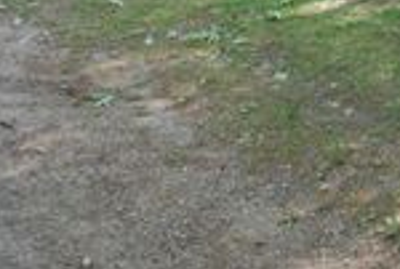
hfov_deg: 20.6
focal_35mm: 80
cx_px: 640
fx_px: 892
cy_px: -132
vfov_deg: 15.8
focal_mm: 16
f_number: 4.5
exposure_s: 1/80
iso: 200
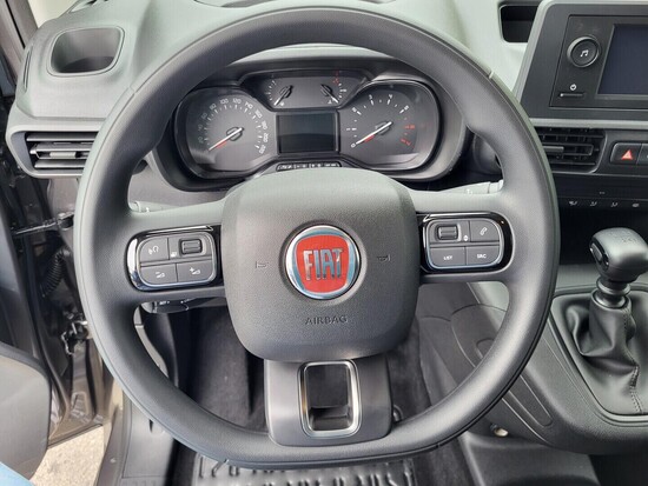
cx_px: 324
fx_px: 487
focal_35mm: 26
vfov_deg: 53.1
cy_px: 243
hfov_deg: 67.3
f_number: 1.8
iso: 100
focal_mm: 5.4
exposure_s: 1/100
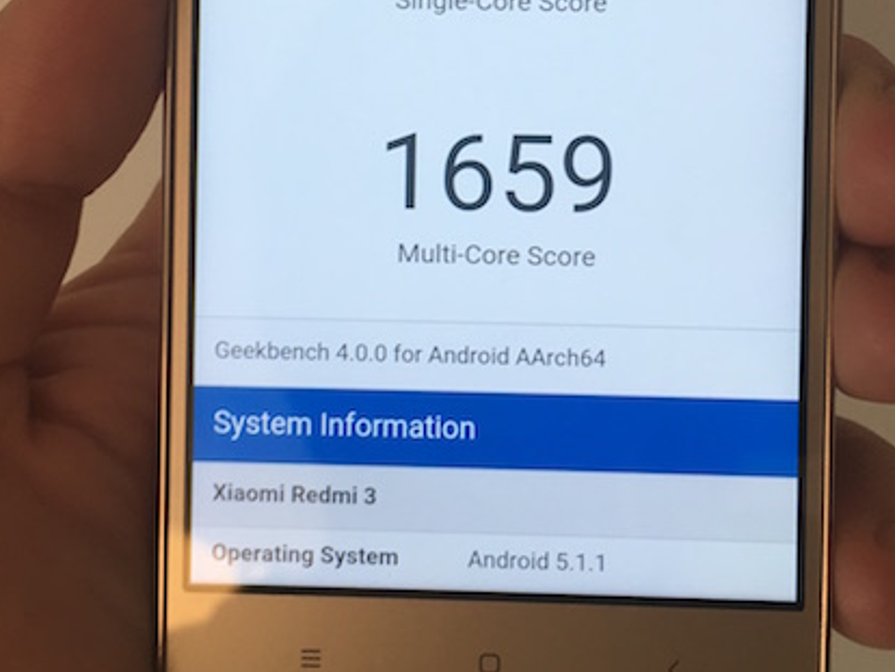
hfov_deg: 27.7
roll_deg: +1.0
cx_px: 344
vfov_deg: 20.5
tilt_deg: -15.0
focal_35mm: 70
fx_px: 1811
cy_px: 39
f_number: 2.2
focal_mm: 4.15
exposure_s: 1/50
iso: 25
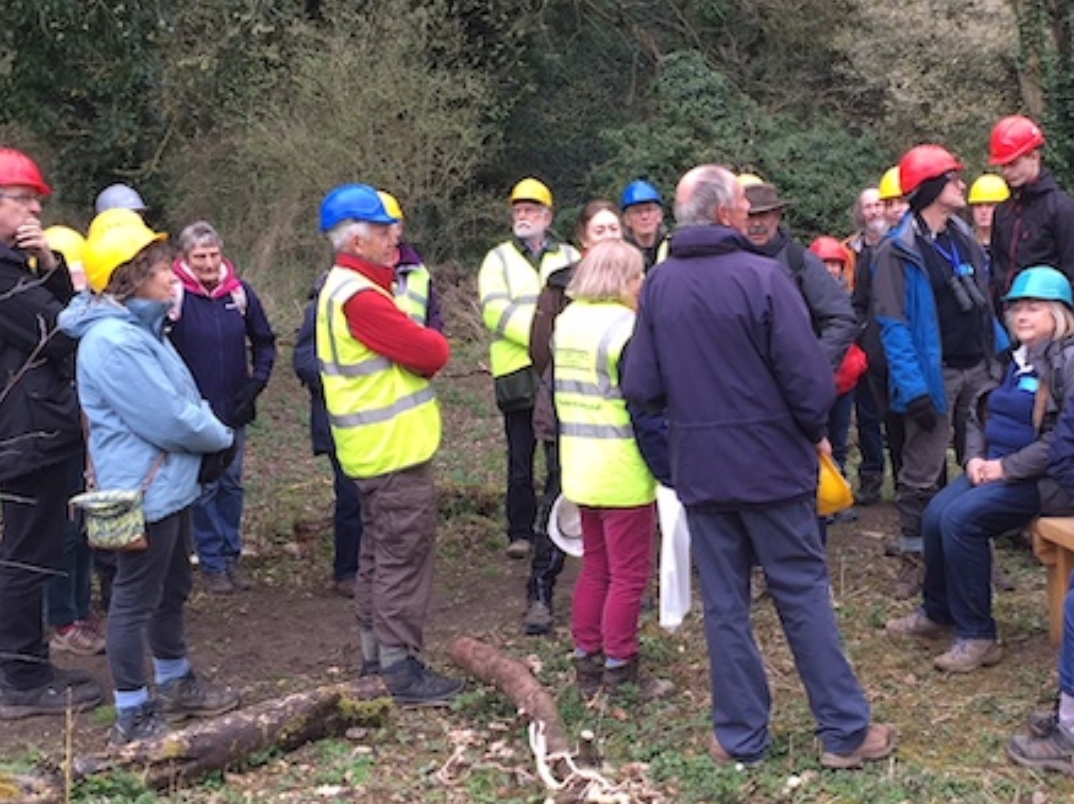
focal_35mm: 53
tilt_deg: -6.4
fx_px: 1643
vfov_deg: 27.5
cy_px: 336
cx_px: 709
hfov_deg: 35.9
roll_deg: +1.4
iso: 32
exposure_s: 1/119
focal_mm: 4.15
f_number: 2.2
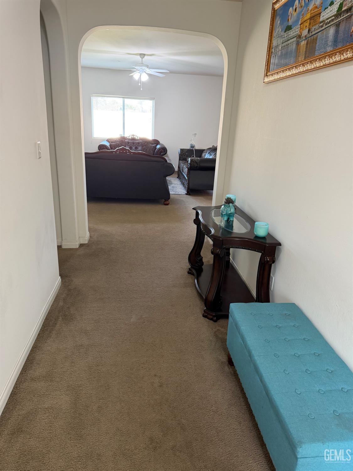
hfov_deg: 56.8
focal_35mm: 24
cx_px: 176
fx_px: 326
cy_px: 236
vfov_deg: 71.6
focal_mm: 6.76
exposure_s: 1/60
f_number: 1.78
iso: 320
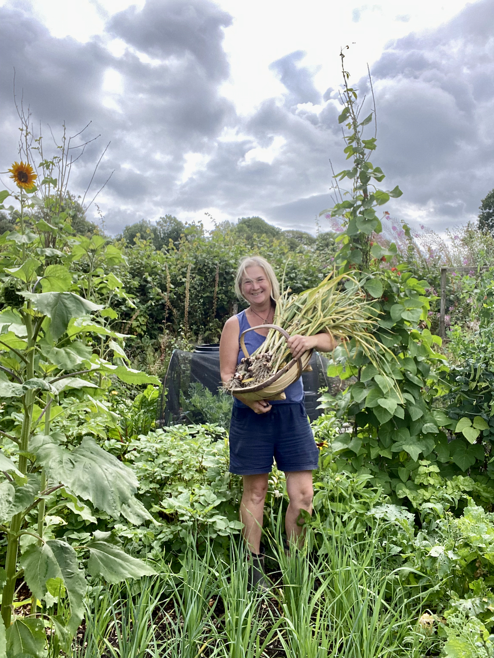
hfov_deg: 46.8
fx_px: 571
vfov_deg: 60.0
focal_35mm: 30
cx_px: 247
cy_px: 329
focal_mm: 2.71
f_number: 2.2
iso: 25
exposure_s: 1/340
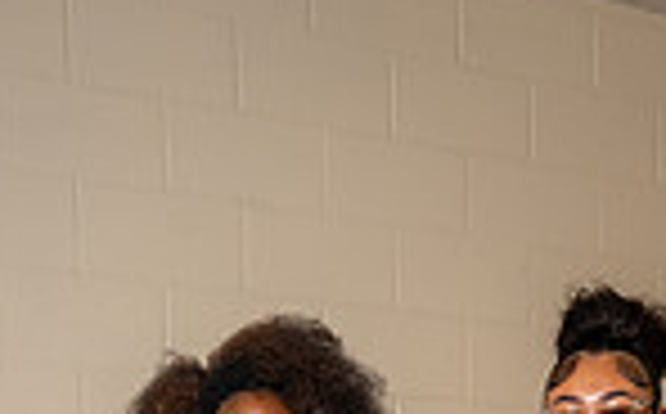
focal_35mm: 90
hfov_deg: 23.1
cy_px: 954
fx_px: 1631
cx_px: 374
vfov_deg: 12.0
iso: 200
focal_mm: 29
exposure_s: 1/250
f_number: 4.5
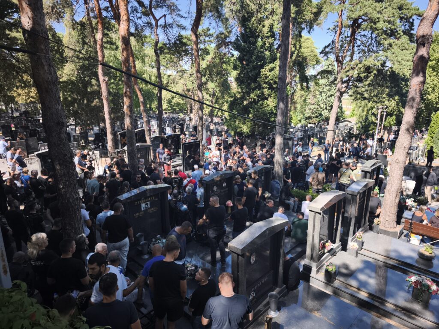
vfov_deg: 58.9
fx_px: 292
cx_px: 220
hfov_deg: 73.9
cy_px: 164
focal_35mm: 23
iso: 50
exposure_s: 1/901
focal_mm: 6.57
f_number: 1.6
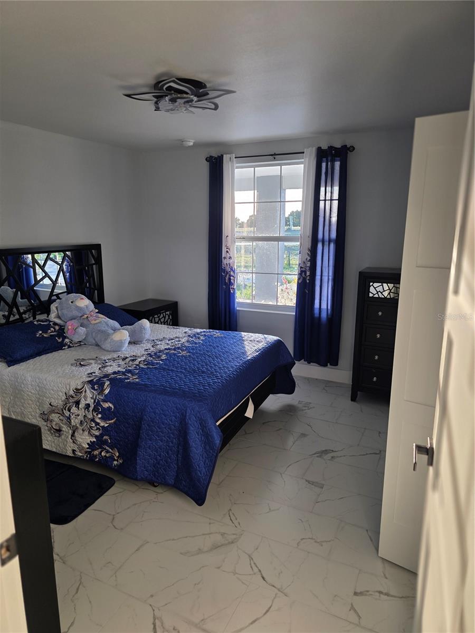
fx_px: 421
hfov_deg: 58.9
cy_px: 316
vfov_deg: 73.9
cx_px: 238
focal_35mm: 23
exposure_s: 1/120
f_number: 1.7
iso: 80
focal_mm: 6.3
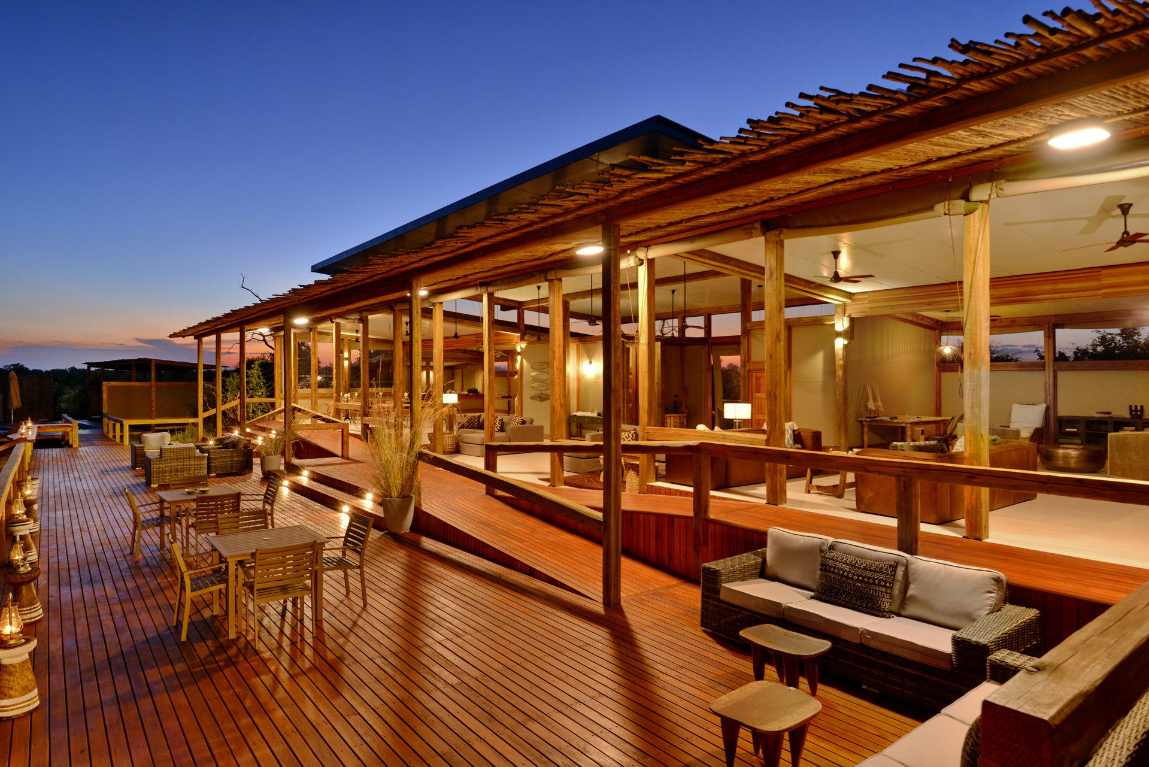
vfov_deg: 59.5
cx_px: 574
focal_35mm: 21
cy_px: 384
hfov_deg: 81.2
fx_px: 670
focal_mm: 21
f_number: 9
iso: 320
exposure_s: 1.3
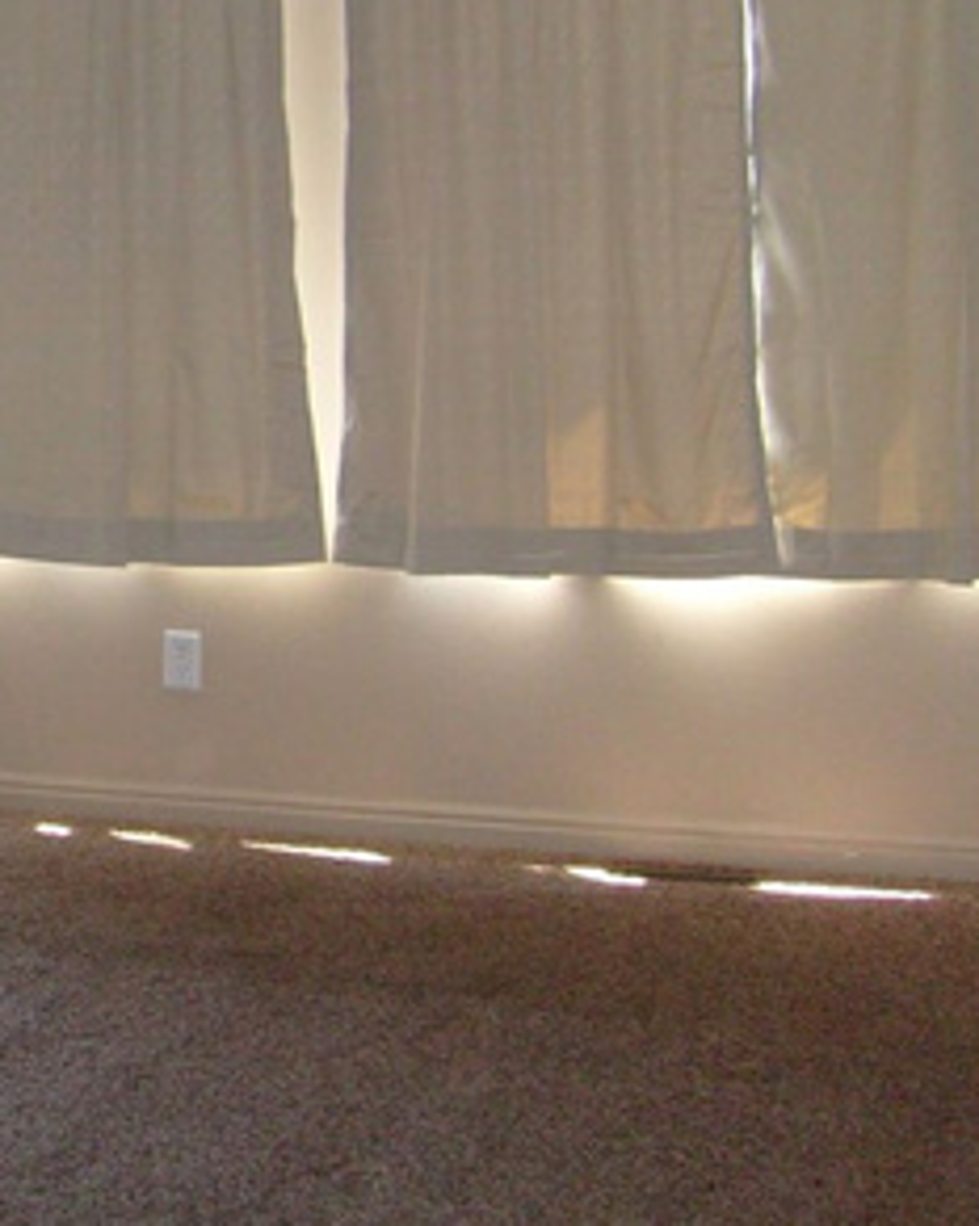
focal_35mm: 75
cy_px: 235
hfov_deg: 19.2
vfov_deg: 25.0
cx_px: -210
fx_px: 2721
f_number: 2.8
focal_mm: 5.8
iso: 100
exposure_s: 1/45
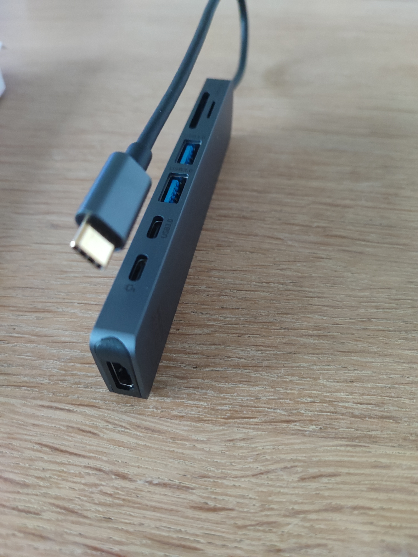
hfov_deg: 54.9
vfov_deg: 69.4
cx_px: 209
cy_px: 278
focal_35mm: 25
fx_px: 403
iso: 2497
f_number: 1.75
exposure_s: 1/25
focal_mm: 5.96
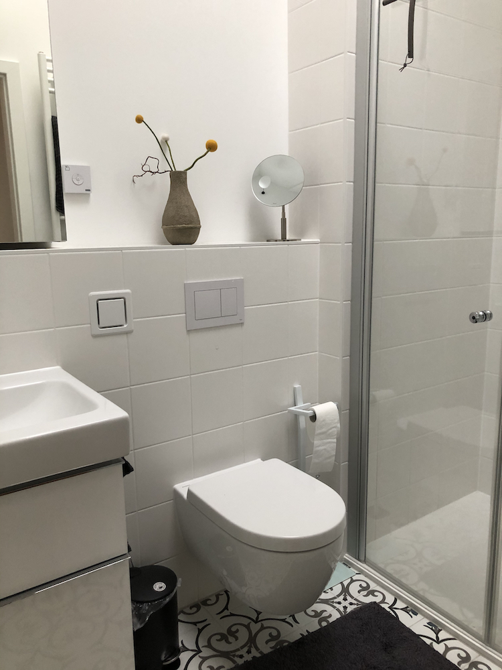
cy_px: 335
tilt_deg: -10.6
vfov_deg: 63.4
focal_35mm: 28
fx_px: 541
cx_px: 251
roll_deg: +1.2
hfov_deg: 49.7
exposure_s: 1/17
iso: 64
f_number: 1.8
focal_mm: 3.99
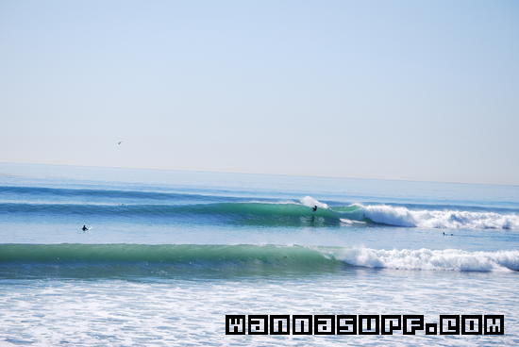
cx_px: 260
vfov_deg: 11.5
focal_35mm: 120
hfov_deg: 17.0
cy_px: 174
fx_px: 1732
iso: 100
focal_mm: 80
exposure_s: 1/640
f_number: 6.3
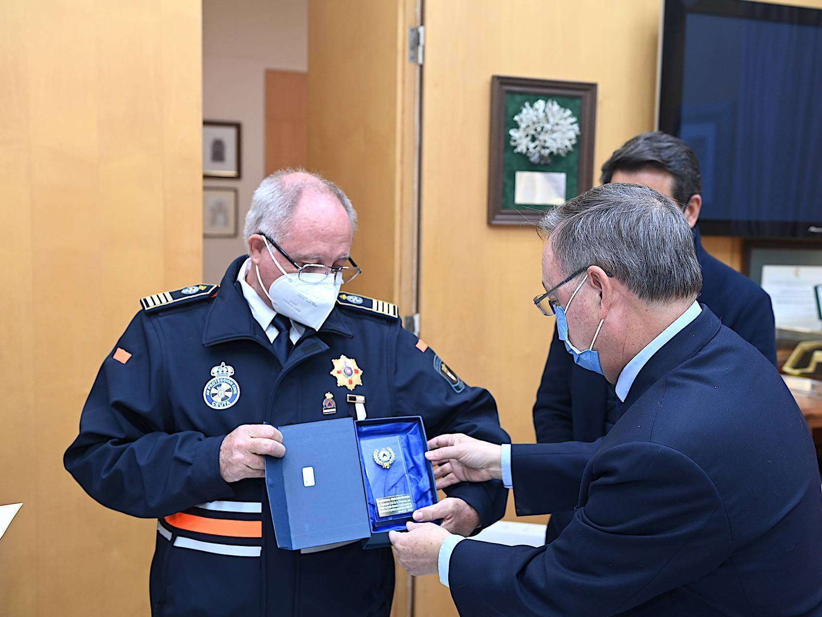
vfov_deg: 32.9
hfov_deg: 42.9
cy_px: 312
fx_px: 1045
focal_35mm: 44
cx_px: 460
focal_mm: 40
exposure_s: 1/200
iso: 1600
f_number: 4
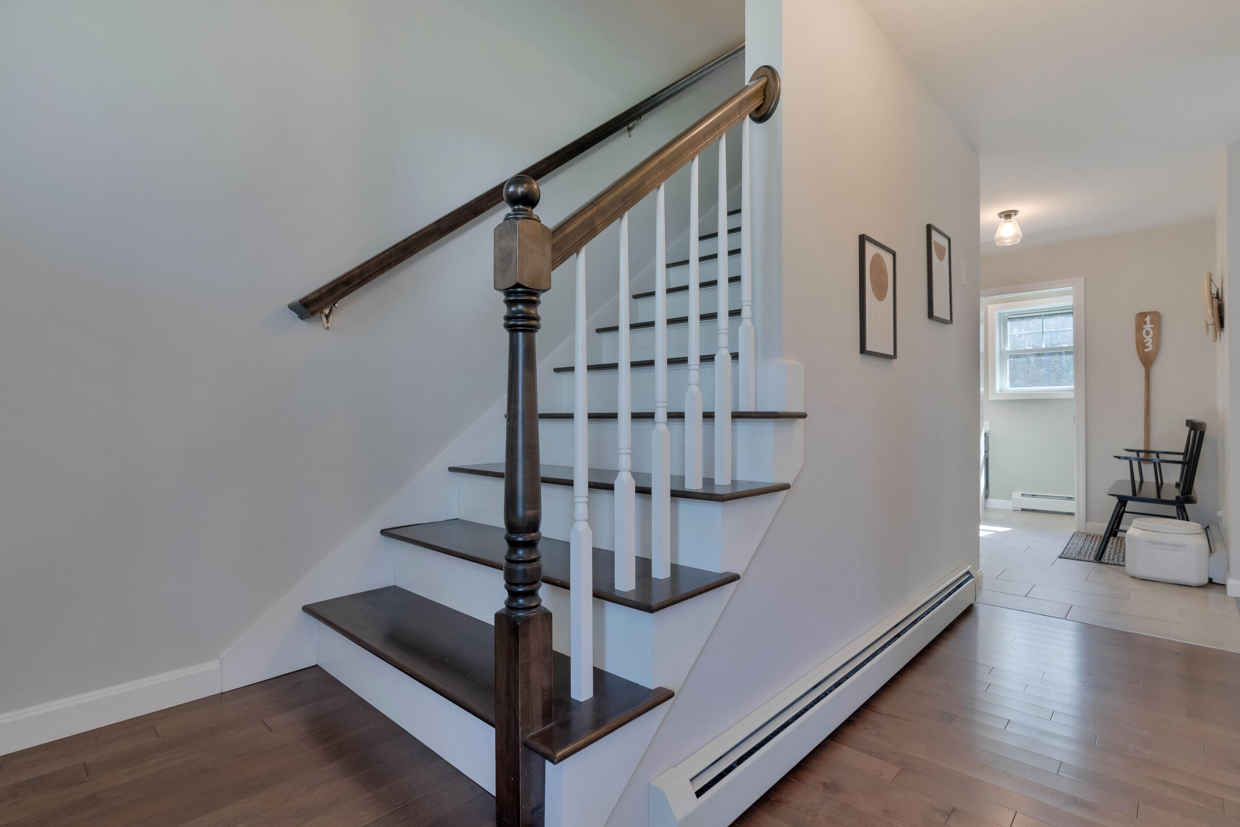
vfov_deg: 70.4
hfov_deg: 93.3
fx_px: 586
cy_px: 421
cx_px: 622
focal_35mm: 17
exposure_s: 1/200
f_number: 8
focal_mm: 16
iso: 800
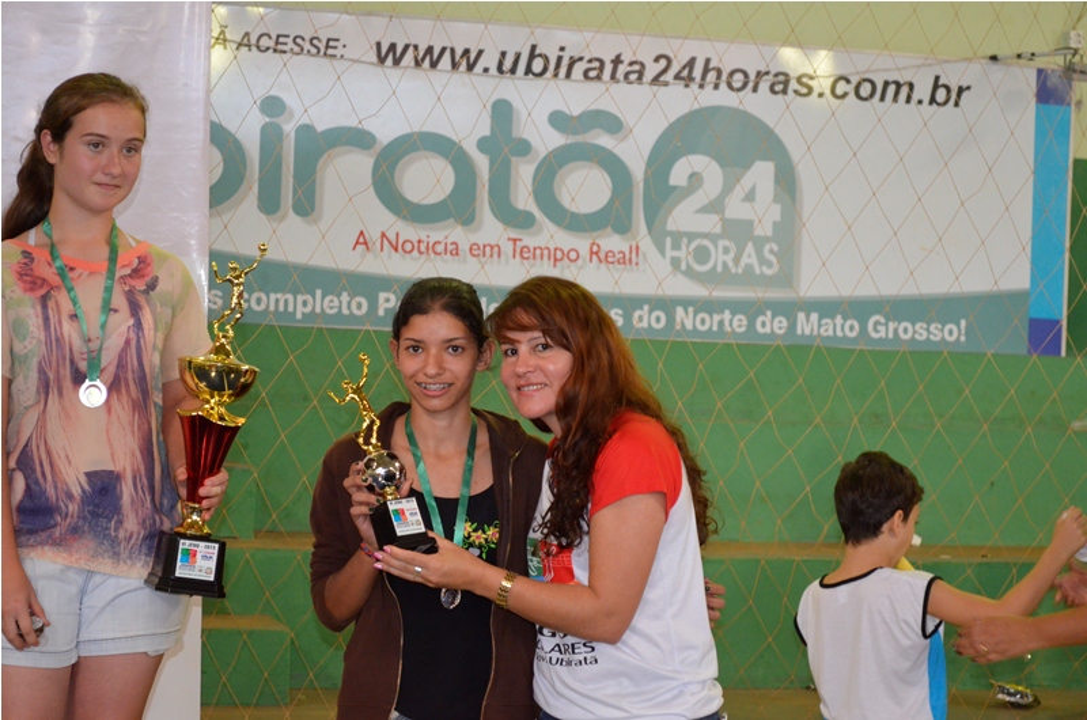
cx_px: 544
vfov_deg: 16.5
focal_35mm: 82
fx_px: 2486
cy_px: 360
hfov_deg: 24.7
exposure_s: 1/60
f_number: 5.6
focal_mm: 55
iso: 2200
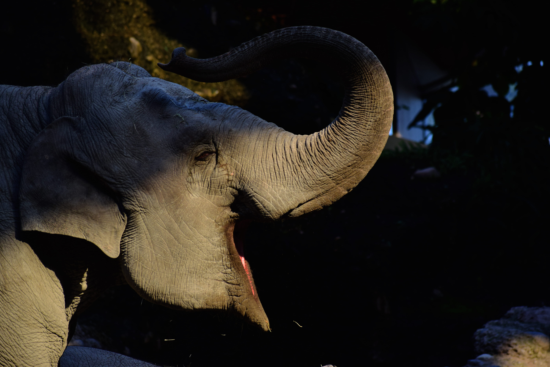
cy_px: 184
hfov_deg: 9.5
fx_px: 3323
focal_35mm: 218
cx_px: 275
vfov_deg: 6.3
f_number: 5
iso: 250
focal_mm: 145
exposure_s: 1/640
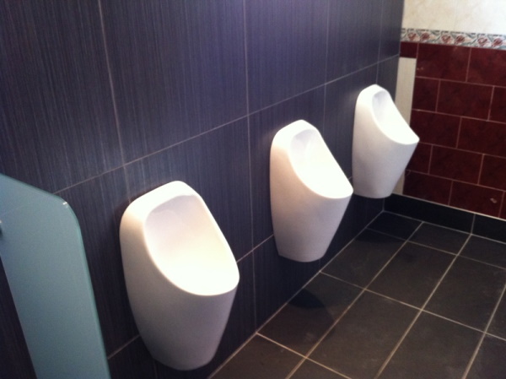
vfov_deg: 40.6
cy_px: 190
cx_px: 253
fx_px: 511
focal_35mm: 35
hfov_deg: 52.7
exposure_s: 1/15
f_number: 2.8
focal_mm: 3.85
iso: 200
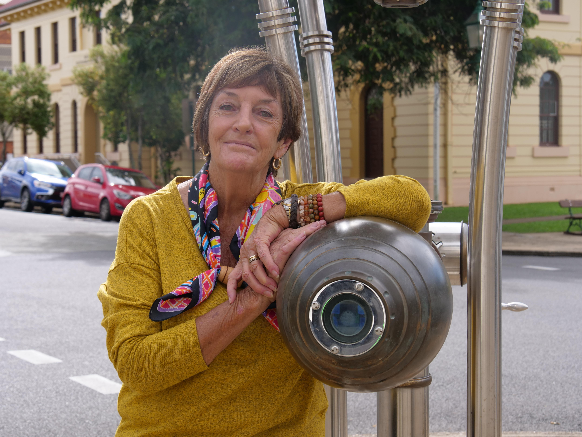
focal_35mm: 74
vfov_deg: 19.9
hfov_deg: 26.3
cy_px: 218
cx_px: 291
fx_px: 1244
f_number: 6.3
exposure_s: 1/250
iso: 200
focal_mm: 37
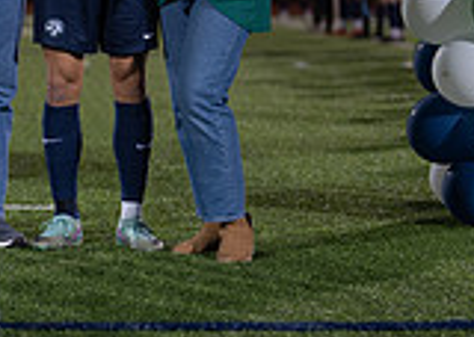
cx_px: 6
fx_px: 2663
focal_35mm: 198
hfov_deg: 10.1
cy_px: 32
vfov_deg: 7.2
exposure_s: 1/500
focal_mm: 50
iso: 250
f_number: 1.2
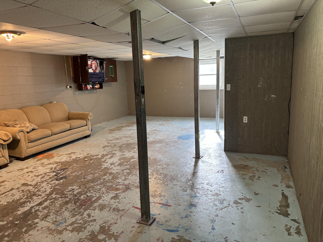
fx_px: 243
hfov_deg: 67.3
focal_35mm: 26
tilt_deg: -9.5
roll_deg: +1.7
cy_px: 121
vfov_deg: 53.1
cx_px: 162
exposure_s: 1/60
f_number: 1.6
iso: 250
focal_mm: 5.96
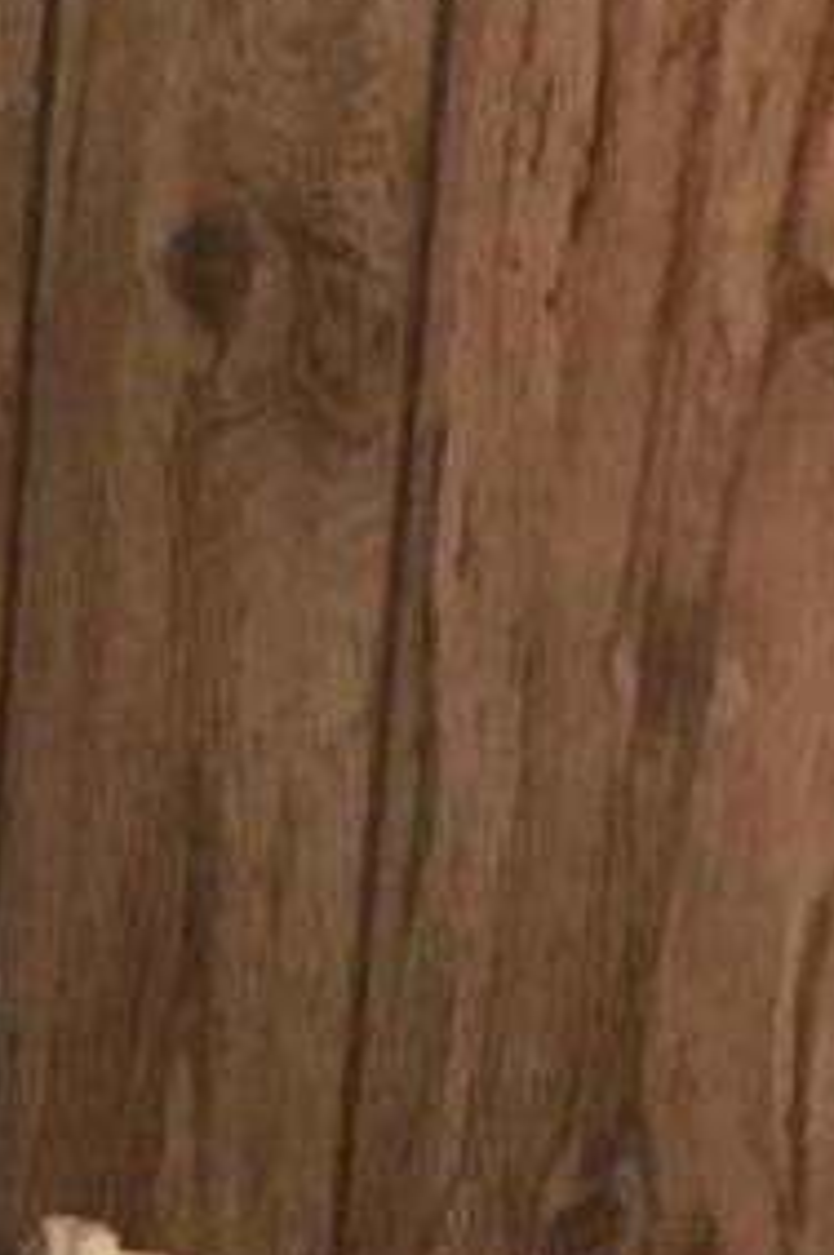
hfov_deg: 6.1
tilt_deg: -16.2
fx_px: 7176
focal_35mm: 206
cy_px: 1282
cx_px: -1730
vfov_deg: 9.9
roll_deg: +0.6
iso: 100
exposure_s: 1/5
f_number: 1.8
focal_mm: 3.99
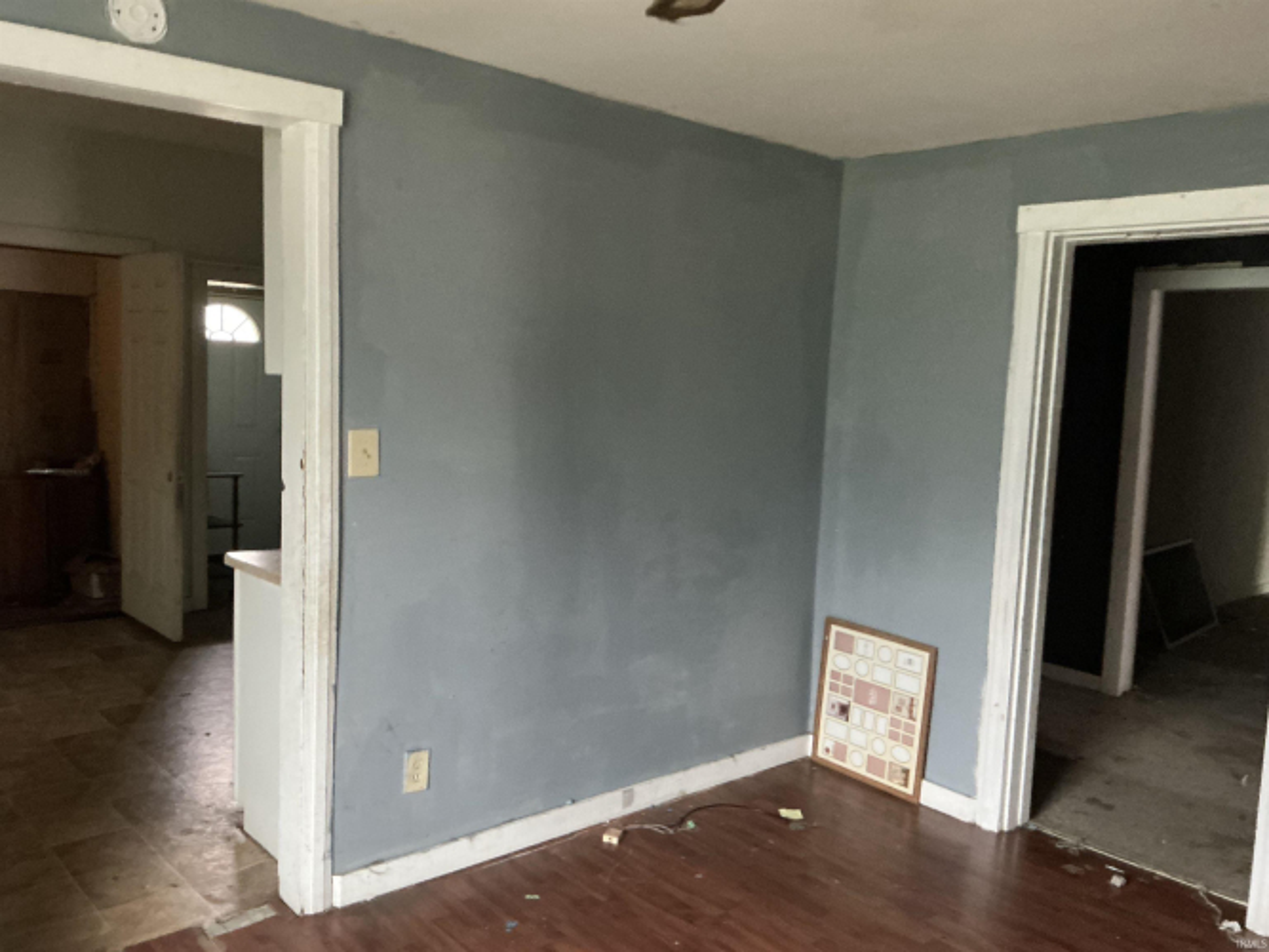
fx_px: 1026
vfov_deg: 49.7
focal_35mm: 28
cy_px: 476
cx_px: 634
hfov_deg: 63.5
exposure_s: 1/30
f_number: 1.8
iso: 500
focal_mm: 3
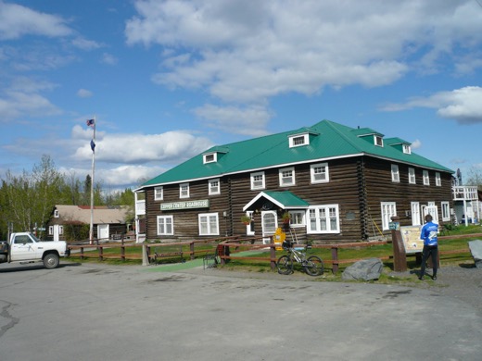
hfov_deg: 63.4
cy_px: 180
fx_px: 390
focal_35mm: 28
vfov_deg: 49.7
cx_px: 241
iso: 100
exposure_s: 1/400
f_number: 8
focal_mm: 4.6
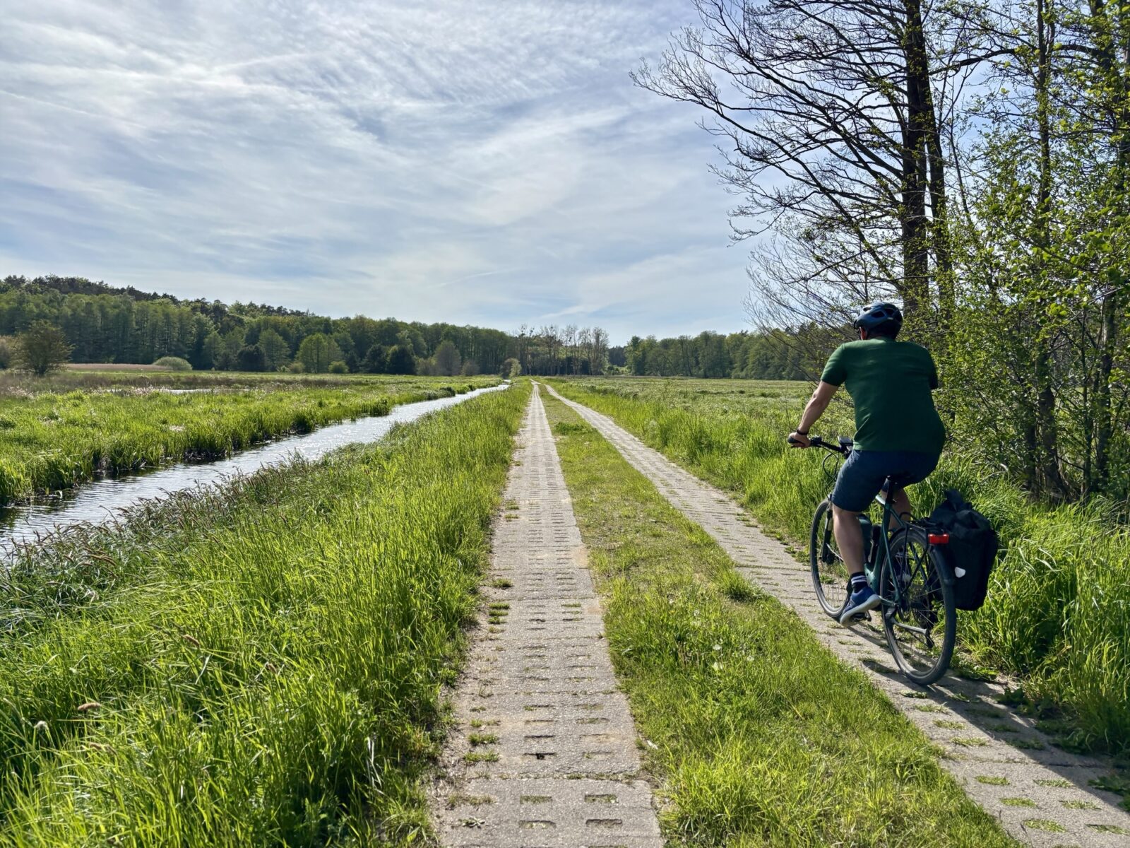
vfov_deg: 53.1
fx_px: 849
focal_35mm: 26
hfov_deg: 67.3
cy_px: 424
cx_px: 565
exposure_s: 1/6711
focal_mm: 5.96
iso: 50
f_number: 1.6
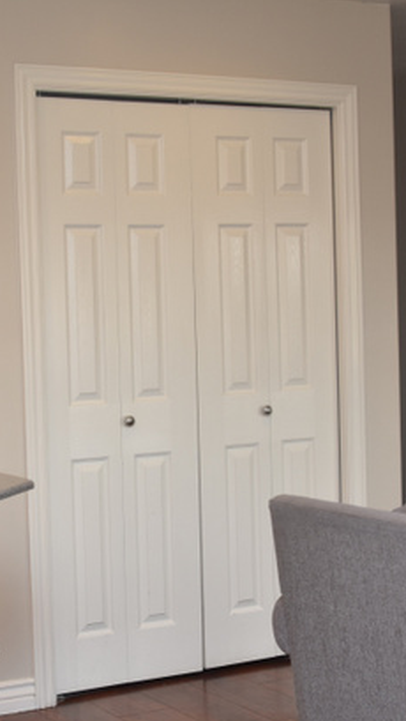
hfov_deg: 17.5
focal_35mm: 69
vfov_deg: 30.6
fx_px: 1318
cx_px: 178
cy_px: 376
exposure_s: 1/60
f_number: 5.6
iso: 400
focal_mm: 28
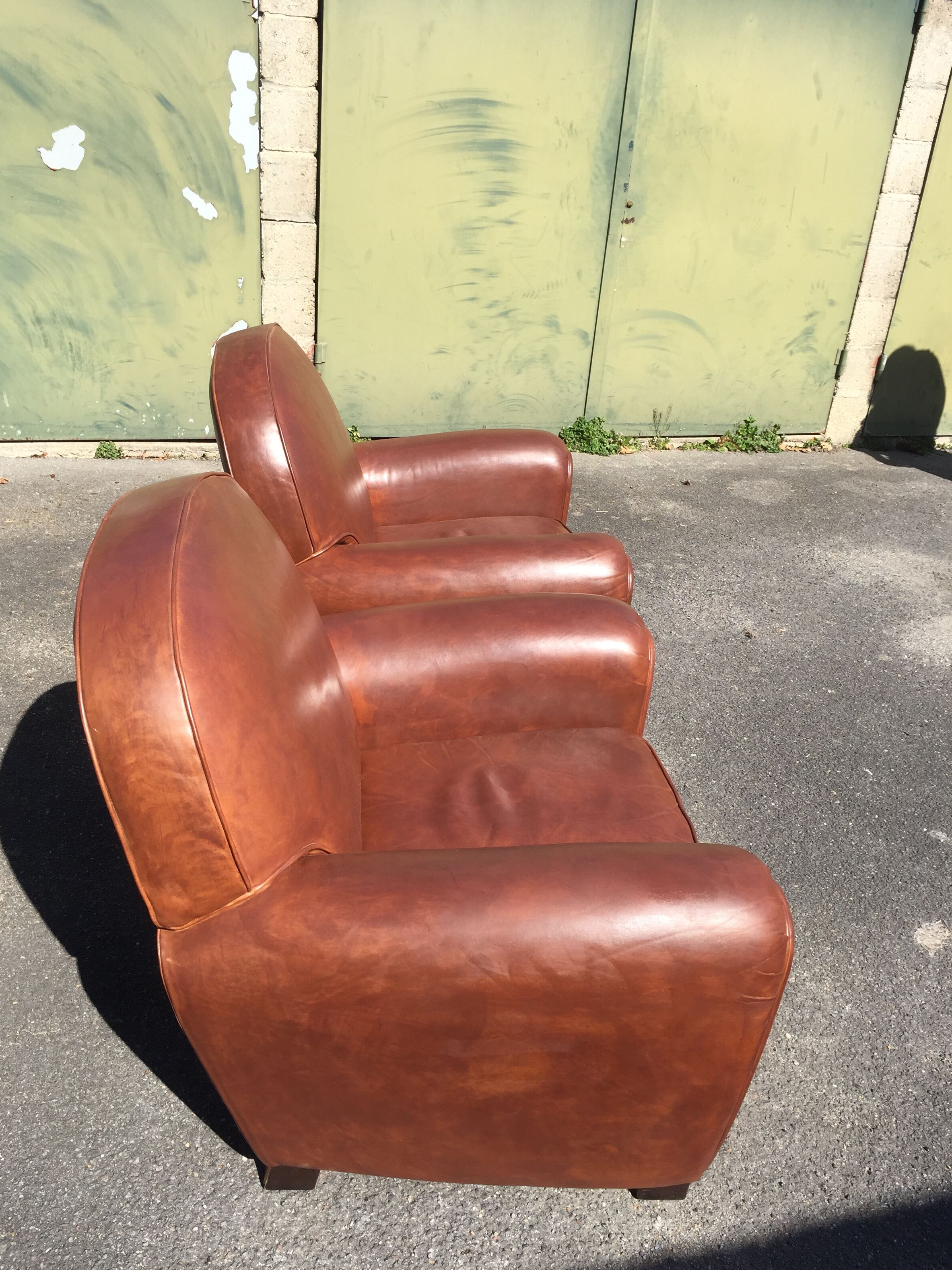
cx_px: 468
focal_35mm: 30
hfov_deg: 46.8
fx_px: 1100
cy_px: 640
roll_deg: -5.0
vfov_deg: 60.0
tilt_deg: -25.7
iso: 32
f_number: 2.2
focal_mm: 4.15
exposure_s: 1/1236
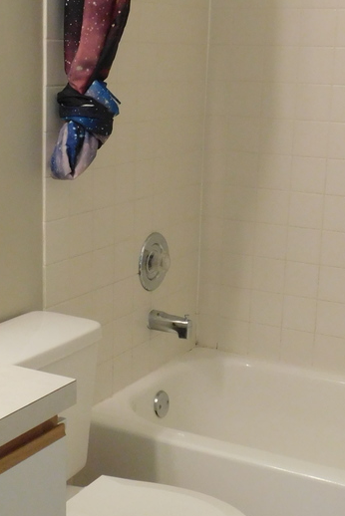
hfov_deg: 20.9
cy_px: 248
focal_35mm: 65
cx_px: 118
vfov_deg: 30.9
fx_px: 933
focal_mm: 5.3
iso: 400
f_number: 3.2
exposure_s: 1/25
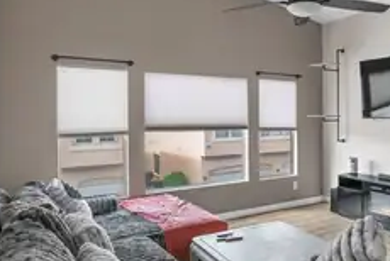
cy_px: 116
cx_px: 246
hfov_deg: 56.4
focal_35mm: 33
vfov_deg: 40.0
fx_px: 358
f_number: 8
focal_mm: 19
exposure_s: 1/8
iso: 400
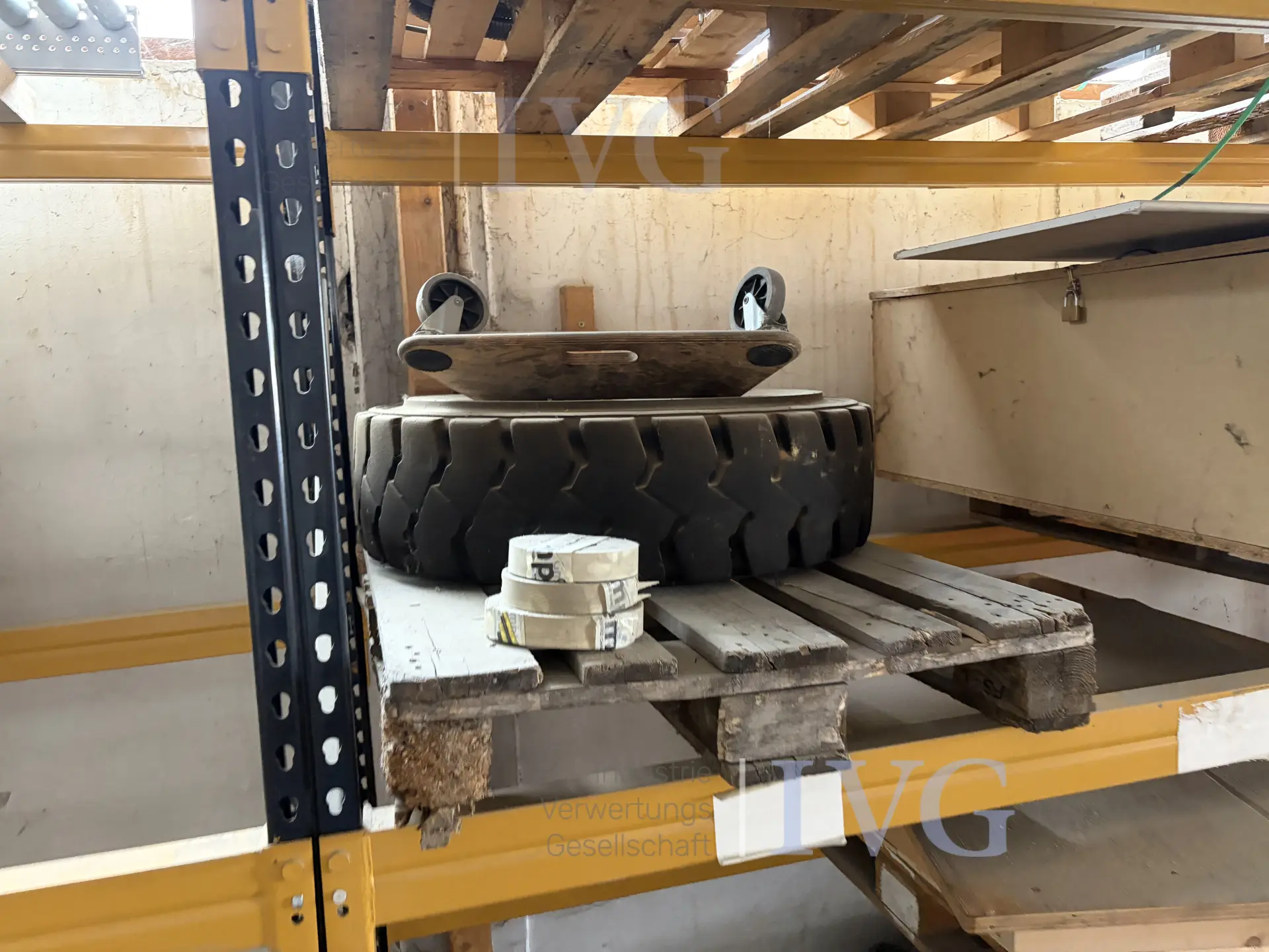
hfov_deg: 67.3
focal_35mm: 26
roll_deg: +4.8
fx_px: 953
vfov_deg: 53.1
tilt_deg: -8.5
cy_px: 476
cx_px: 634
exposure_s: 1/60
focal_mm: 5.96
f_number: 1.6
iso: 500
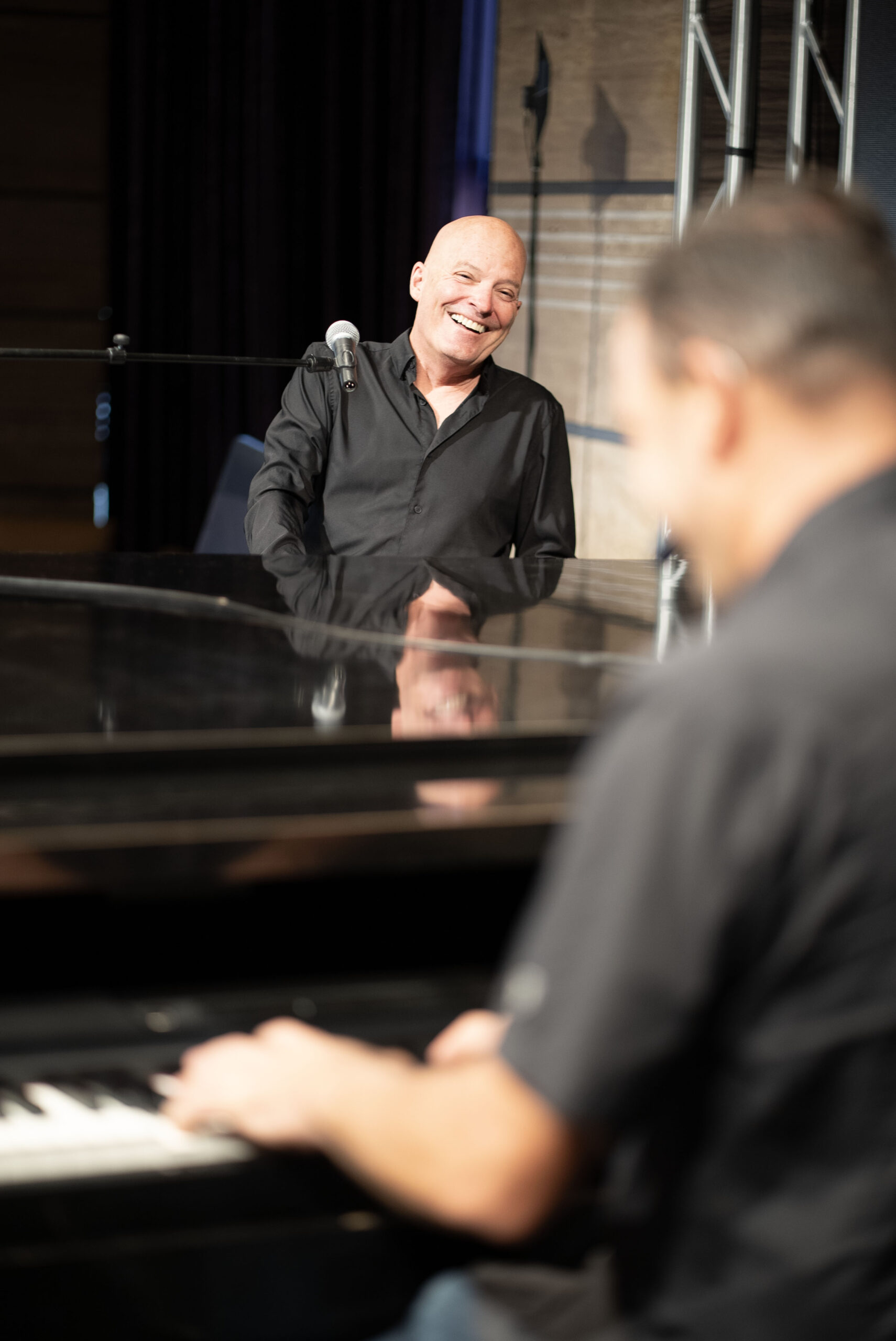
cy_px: 670
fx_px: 3169
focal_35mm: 85
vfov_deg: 23.9
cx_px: 448
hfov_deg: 16.1
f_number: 2
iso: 640
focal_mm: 85
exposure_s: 1/125
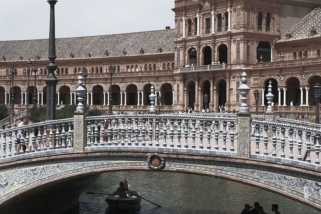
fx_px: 597
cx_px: 53
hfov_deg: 29.2
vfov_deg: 20.3
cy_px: 96
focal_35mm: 67
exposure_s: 1/680
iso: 160
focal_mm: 16
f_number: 8
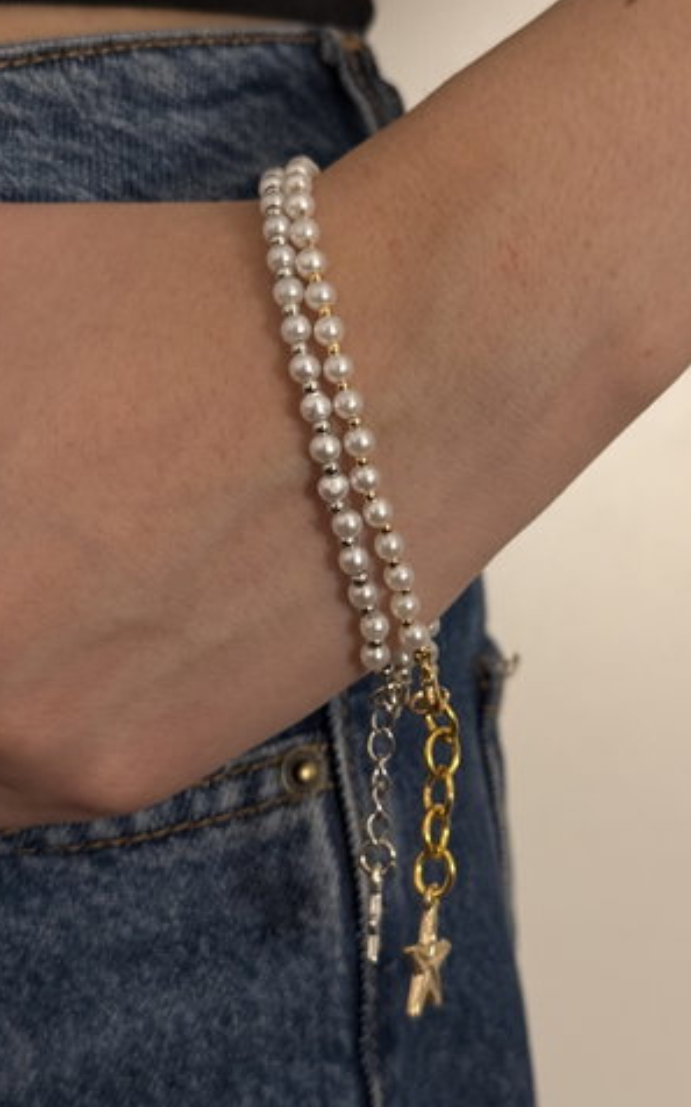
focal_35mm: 57
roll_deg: -1.2
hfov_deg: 22.7
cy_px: 501
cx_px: 321
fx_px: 1720
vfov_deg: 35.7
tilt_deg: -3.8
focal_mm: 6.76
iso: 400
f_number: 1.78
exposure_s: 1/33
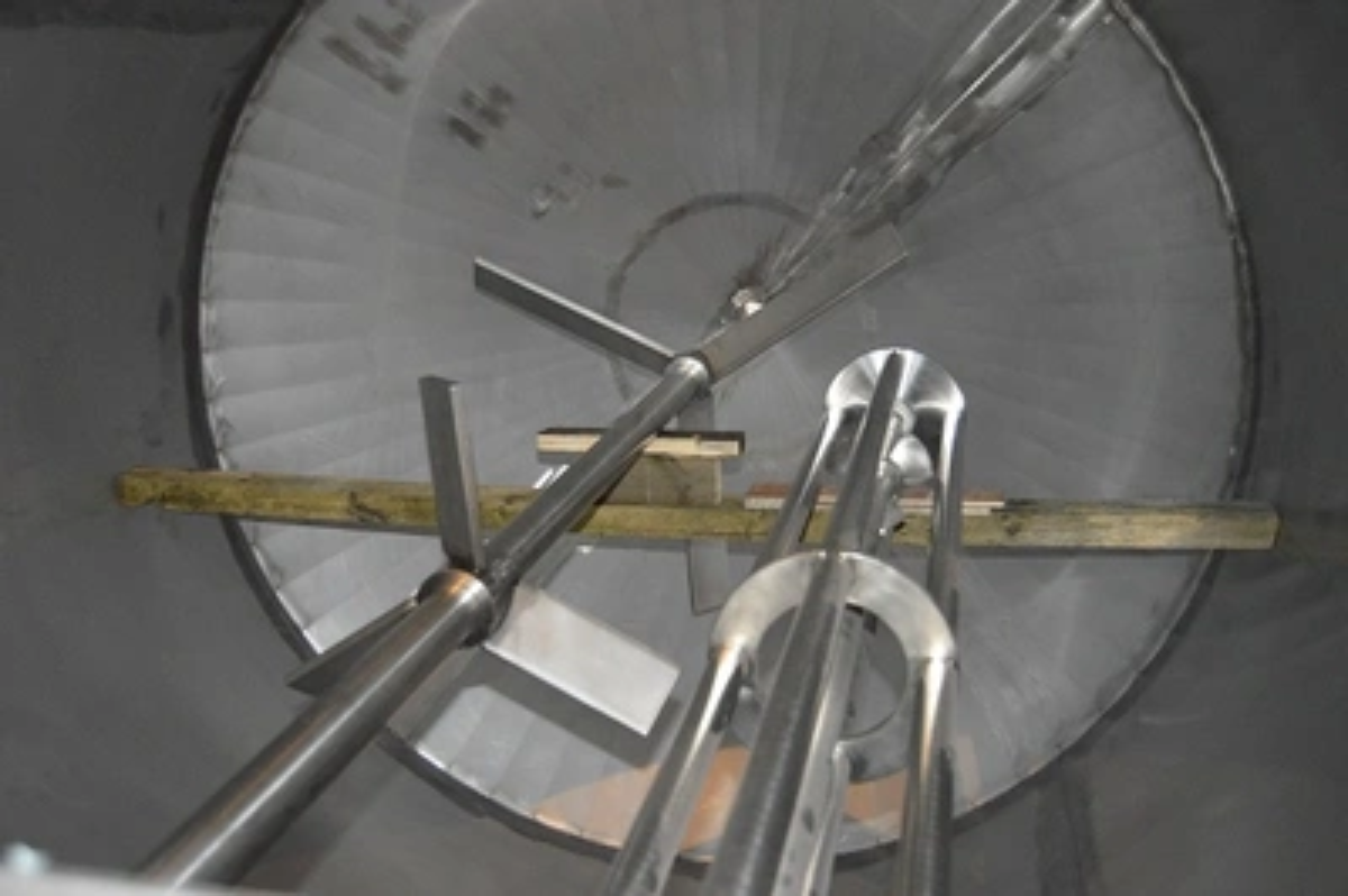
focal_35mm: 34
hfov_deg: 55.1
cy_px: 448
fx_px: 1291
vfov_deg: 38.3
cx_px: 674
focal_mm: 23
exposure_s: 1/60
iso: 3200
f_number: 3.8
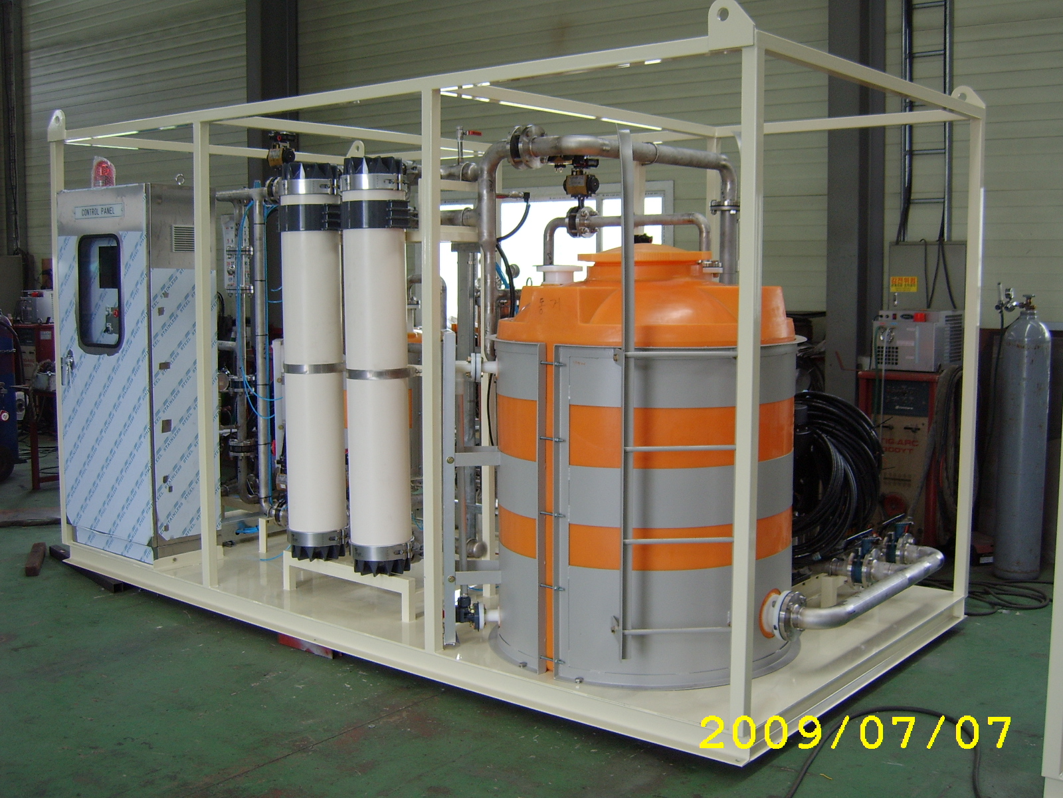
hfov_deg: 58.4
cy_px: 399
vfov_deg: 45.4
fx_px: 952
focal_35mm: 31
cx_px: 532
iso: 100
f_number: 2.7
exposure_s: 1/84
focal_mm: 8.13
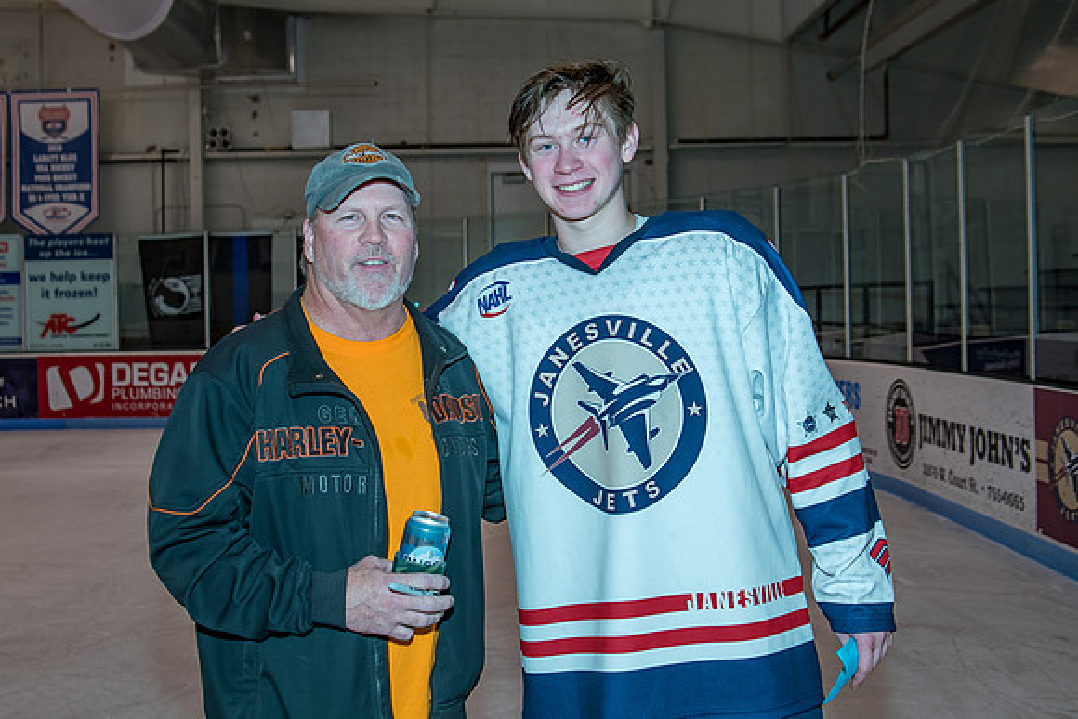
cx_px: 495
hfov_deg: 43.2
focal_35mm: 45
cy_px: 330
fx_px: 1361
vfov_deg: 29.6
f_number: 4.5
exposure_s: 1/200
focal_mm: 28
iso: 200
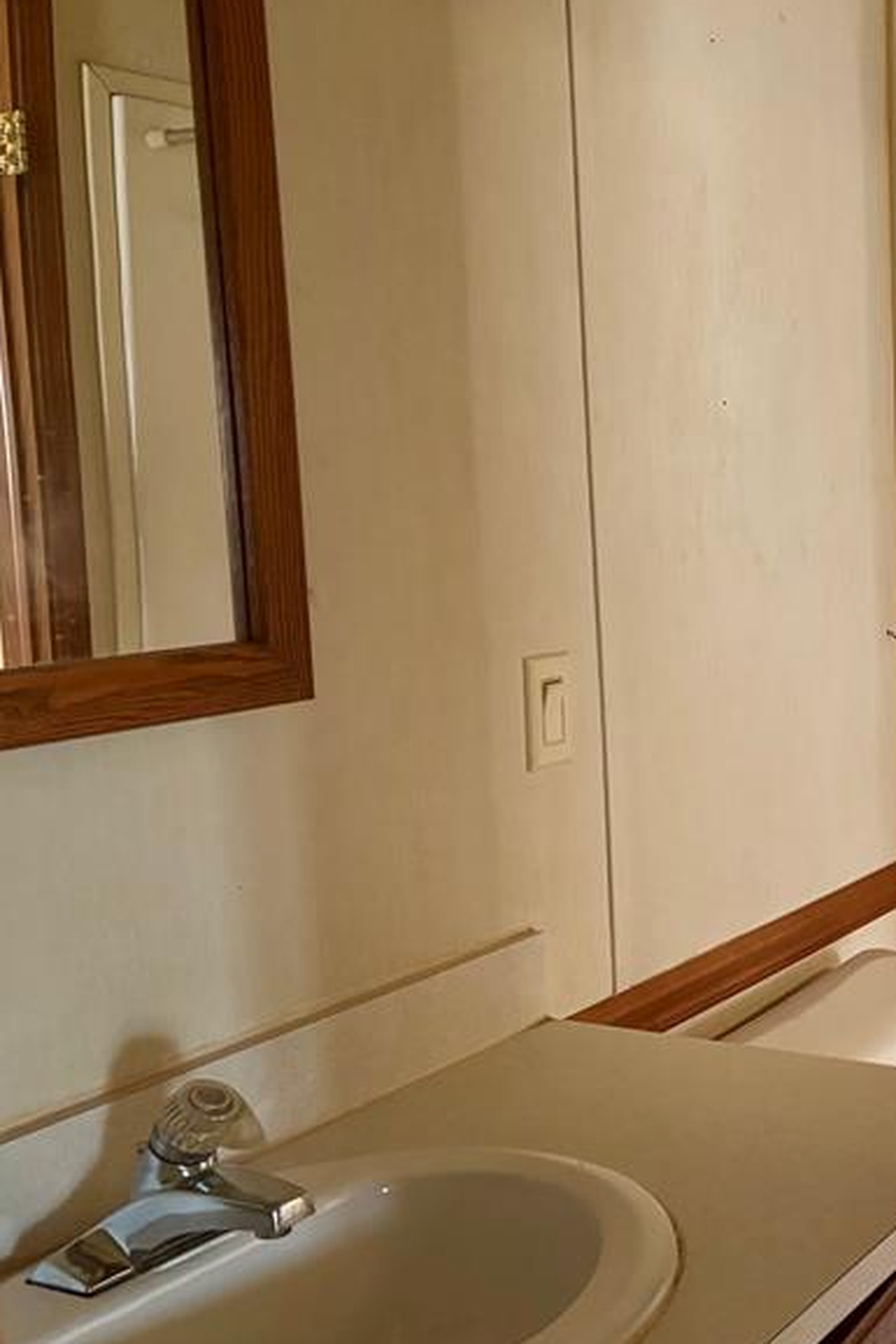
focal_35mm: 48
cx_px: 1080
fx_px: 1791
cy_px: 734
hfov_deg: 25.2
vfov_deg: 41.1
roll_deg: +0.4
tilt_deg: -9.3
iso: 400
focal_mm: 5.96
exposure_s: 1/60
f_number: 1.6
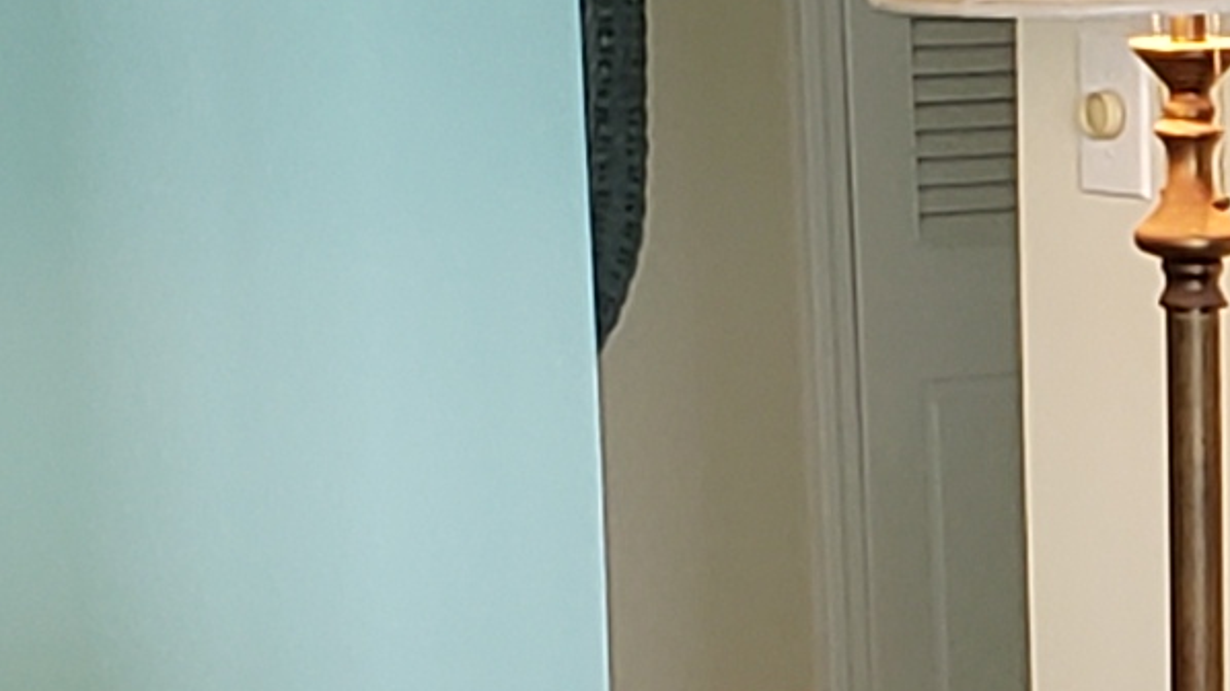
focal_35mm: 191
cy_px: 1080
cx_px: 1810
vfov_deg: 6.3
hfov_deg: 10.9
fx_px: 6228
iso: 125
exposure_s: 1/60
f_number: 2.4
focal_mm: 4.3
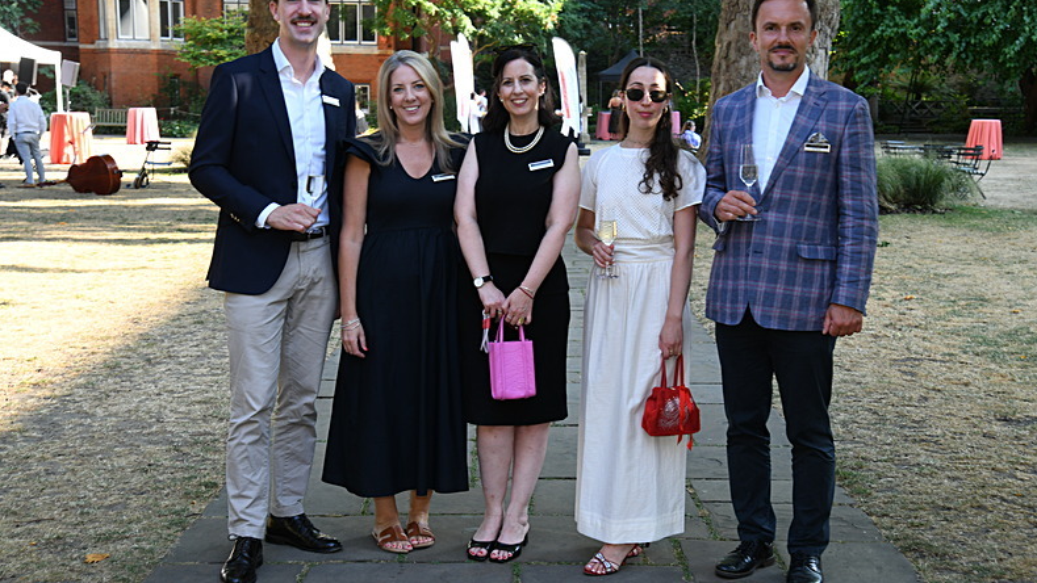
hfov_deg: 40.6
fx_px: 1402
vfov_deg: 23.5
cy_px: 282
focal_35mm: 51
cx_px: 524
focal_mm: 48
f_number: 8
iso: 400
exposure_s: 1/60
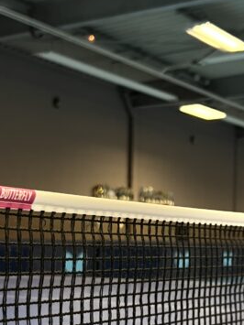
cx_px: 147
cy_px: 225
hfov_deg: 19.6
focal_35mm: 75
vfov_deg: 25.8
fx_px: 705
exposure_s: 1/50
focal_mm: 5.7
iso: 80
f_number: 1.5
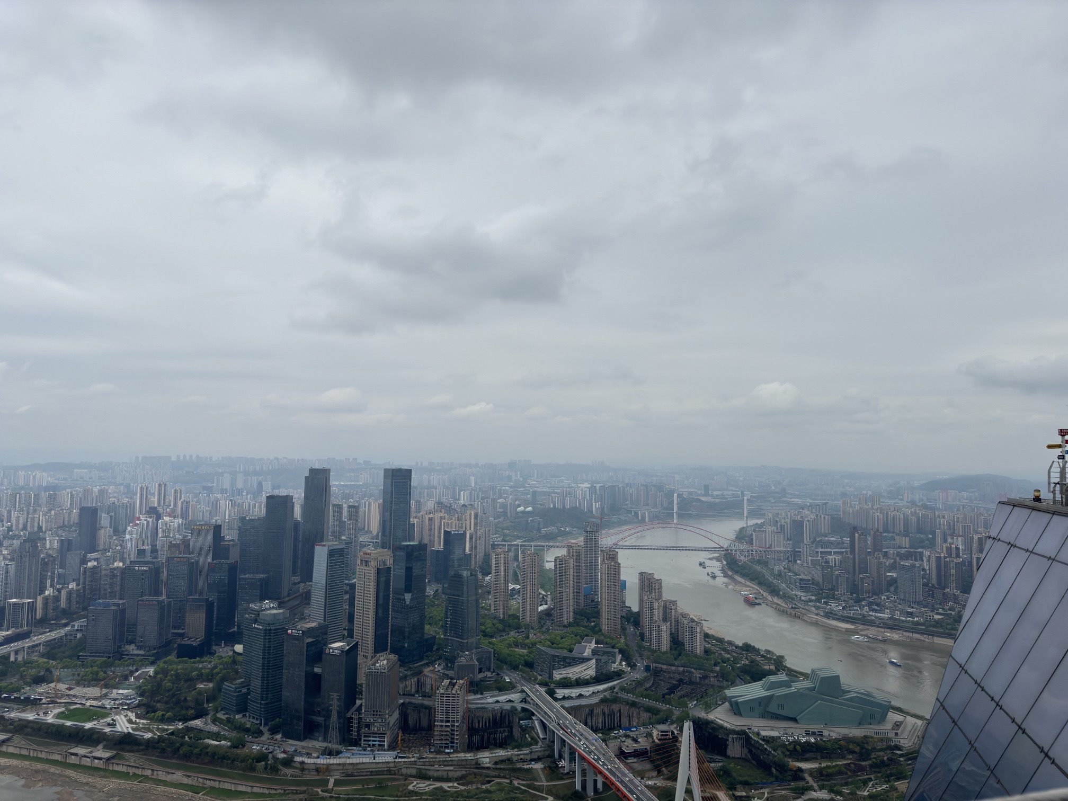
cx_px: 534
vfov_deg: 56.8
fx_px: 740
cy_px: 400
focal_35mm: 24
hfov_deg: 71.6
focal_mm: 6.76
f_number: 1.78
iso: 100
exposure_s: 1/15152
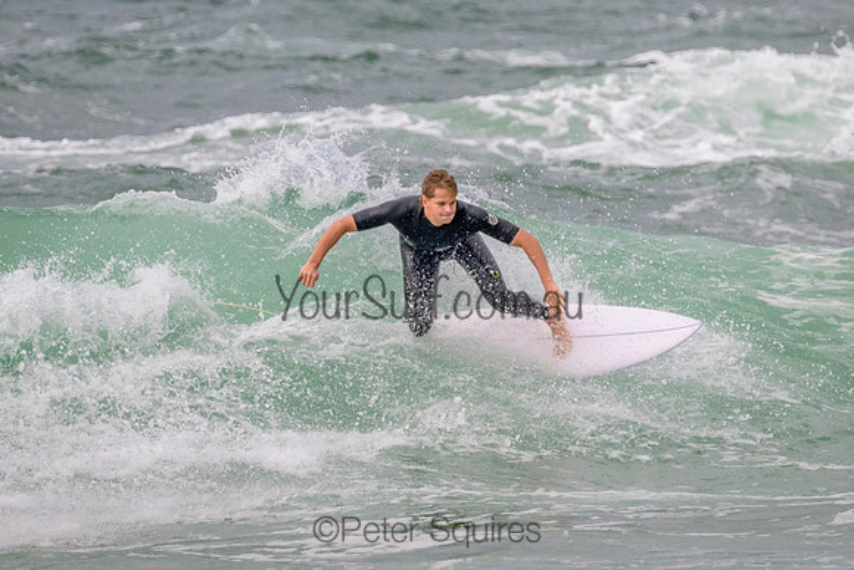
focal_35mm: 1087
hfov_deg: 1.9
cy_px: 262
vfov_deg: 1.3
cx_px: 438
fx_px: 25801
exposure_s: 1/2000
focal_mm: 800
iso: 1800
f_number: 11
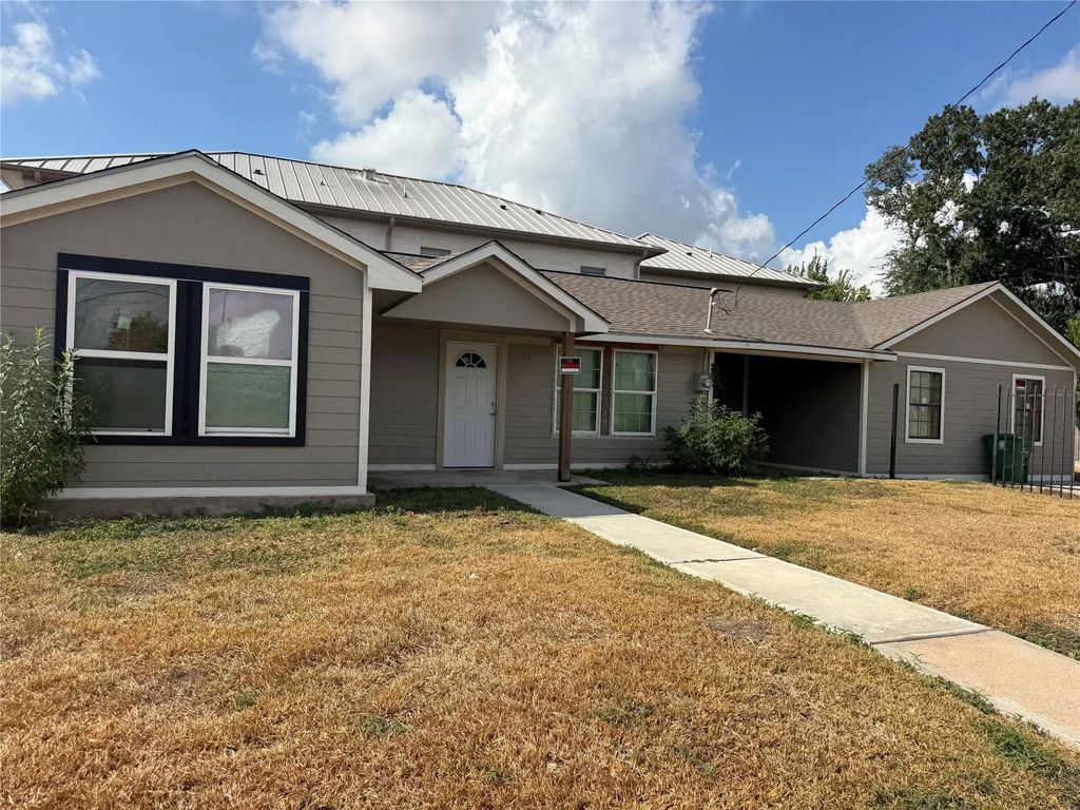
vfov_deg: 56.8
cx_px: 540
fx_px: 749
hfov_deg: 71.6
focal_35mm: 24
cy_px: 405
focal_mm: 6.76
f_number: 1.78
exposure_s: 1/5714
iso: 80
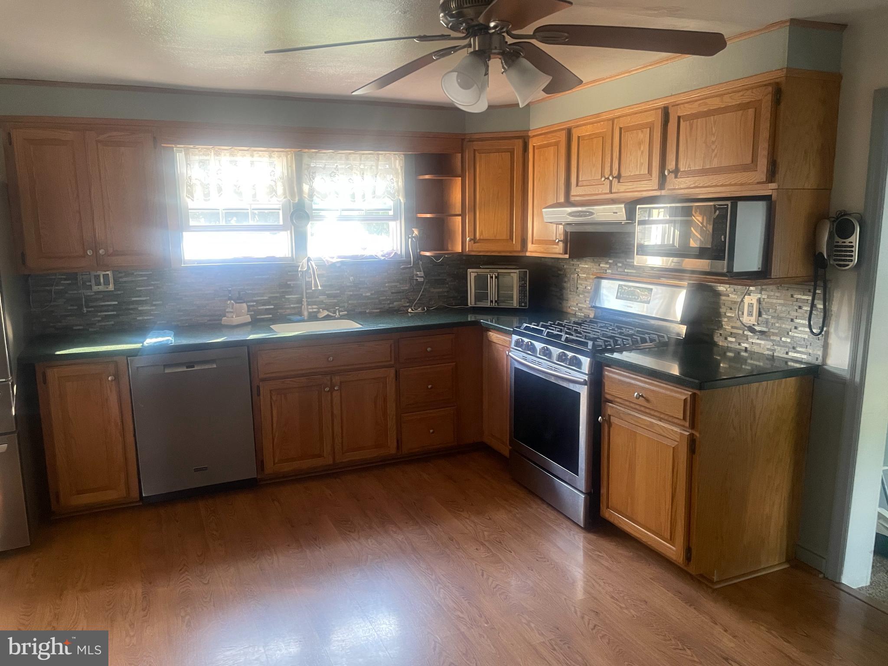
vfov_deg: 53.1
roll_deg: +0.4
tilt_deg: -9.3
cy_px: 333
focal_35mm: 26
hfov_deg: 67.3
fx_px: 667
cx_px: 444
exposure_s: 1/60
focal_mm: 4.2
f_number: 1.6
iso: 320
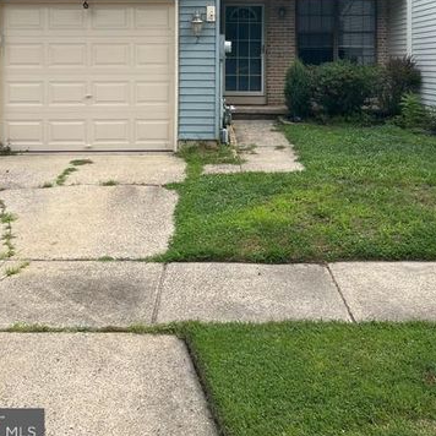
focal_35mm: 43
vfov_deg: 36.7
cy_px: 43
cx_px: 218
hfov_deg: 39.2
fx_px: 613
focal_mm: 5.1
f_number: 1.6
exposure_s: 1/1458
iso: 50
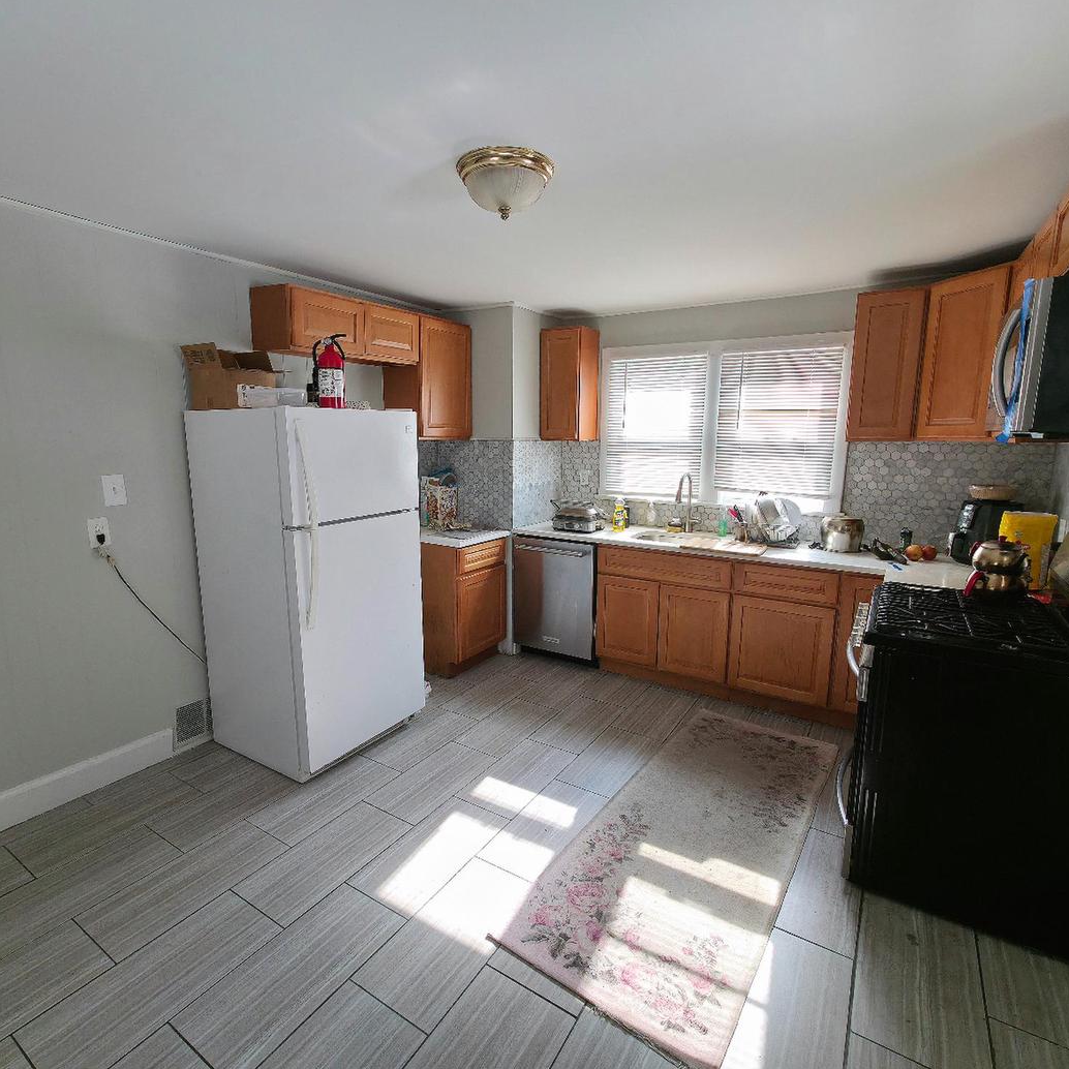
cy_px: 537
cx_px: 512
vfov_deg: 87.4
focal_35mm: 16
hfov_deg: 87.4
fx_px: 559
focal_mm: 2.2
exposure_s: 1/156
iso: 32
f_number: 1.9
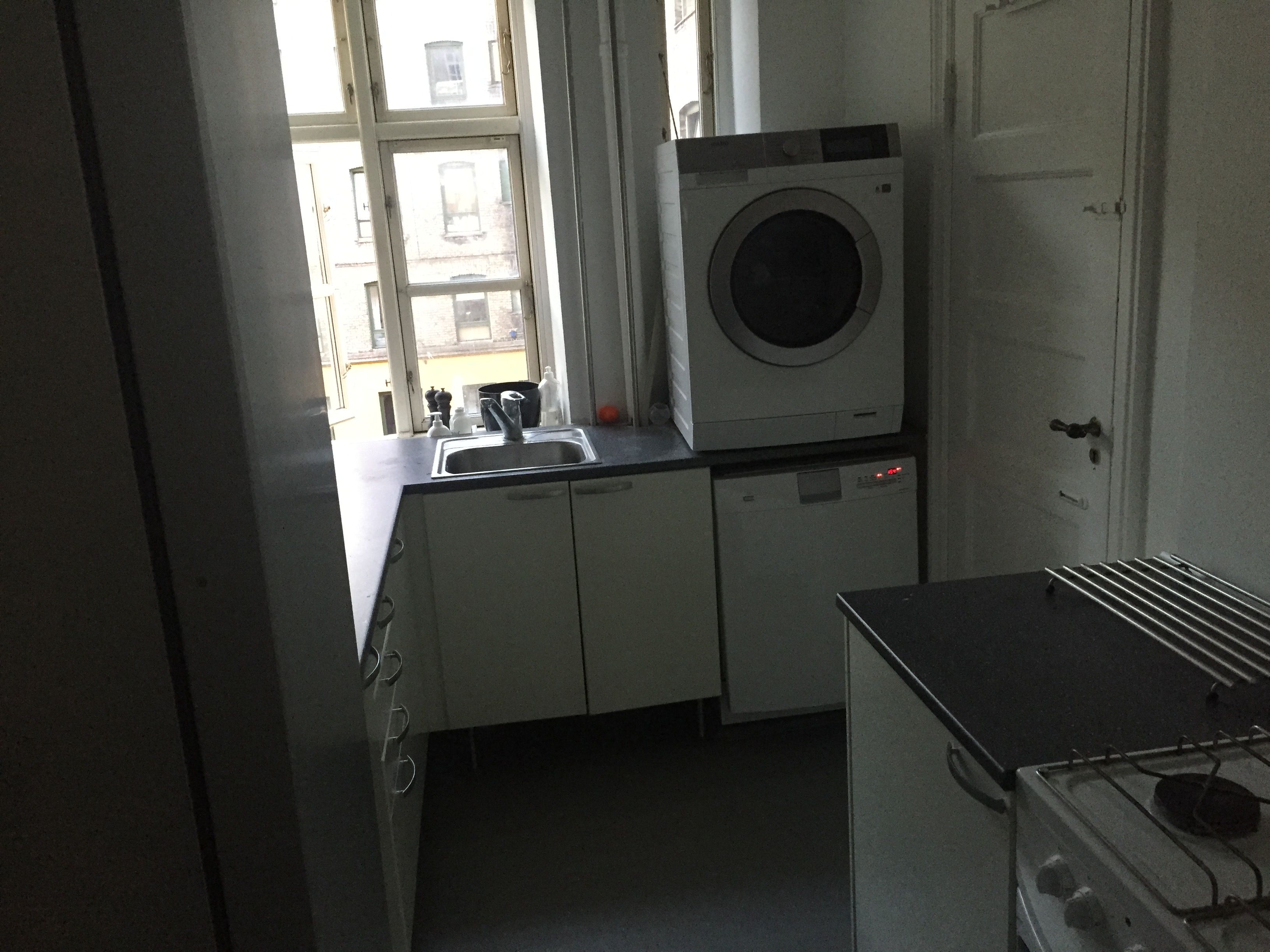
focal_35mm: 29
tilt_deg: -14.7
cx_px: 635
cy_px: 476
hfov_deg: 61.7
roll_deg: +2.9
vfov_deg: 48.2
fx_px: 1064
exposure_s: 1/30
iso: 250
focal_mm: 4.15
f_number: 2.2
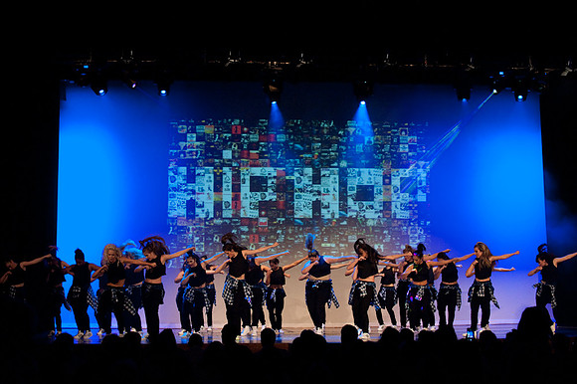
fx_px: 1121
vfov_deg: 19.4
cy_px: 192
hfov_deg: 28.9
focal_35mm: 70
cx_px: 288
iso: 3200
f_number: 4
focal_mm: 70
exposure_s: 1/200
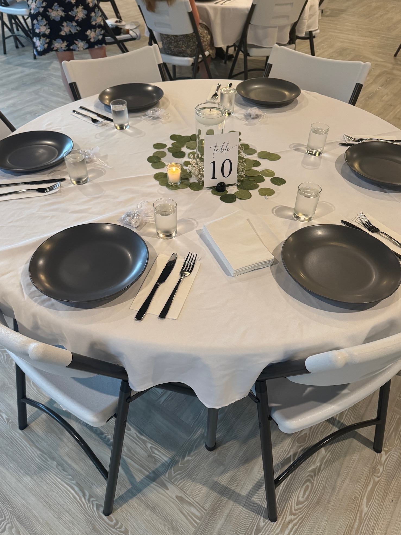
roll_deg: -1.2
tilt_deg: -44.2
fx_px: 386
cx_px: 200
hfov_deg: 54.9
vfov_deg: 69.4
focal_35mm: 25
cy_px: 272
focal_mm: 6.76
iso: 320
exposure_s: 1/60
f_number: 1.78
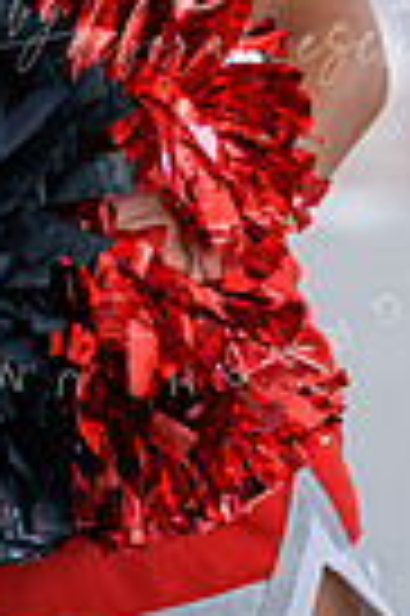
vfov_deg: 6.2
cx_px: 36
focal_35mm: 328
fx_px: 5617
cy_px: -180
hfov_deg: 4.2
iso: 250
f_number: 2.8
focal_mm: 100
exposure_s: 1/125
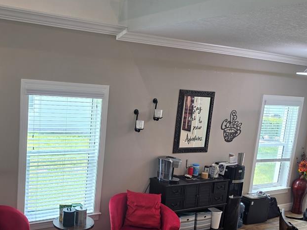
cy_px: 144
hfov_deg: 48.4
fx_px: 337
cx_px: 110
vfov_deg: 37.5
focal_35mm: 38
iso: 50
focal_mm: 6.5
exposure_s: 1/120
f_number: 1.4
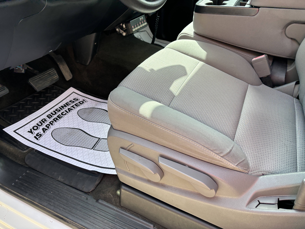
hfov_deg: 67.3
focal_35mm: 26
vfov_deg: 53.1
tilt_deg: -38.9
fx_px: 229
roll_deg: +1.5
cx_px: 152
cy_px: 114
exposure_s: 1/242
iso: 40
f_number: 1.6
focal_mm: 5.96
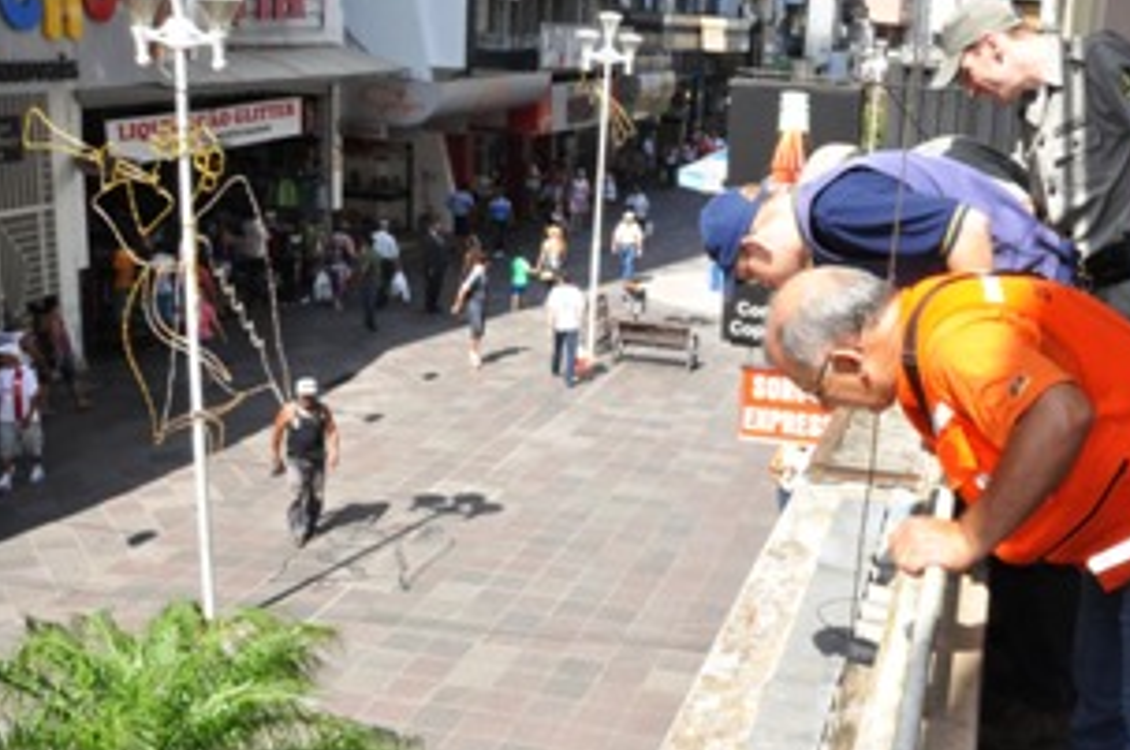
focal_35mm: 43
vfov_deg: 31.1
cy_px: 414
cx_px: 884
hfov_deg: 43.6
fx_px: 1348
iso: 1600
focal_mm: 18
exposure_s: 1/200
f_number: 22
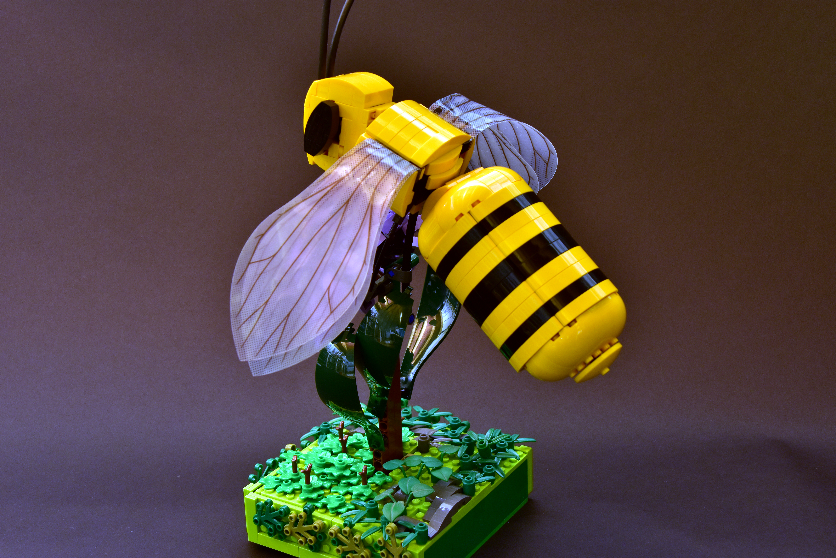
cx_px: 418
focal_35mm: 60
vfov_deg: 22.6
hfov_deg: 33.4
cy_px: 279
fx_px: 1393
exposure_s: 3
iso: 500
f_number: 6.3
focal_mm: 40
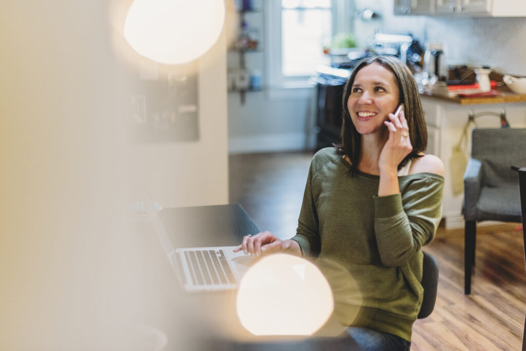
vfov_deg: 27.0
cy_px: 176
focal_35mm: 50
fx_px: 731
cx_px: 263
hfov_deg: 39.6
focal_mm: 50
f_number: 1.8
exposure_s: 1/500
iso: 1600
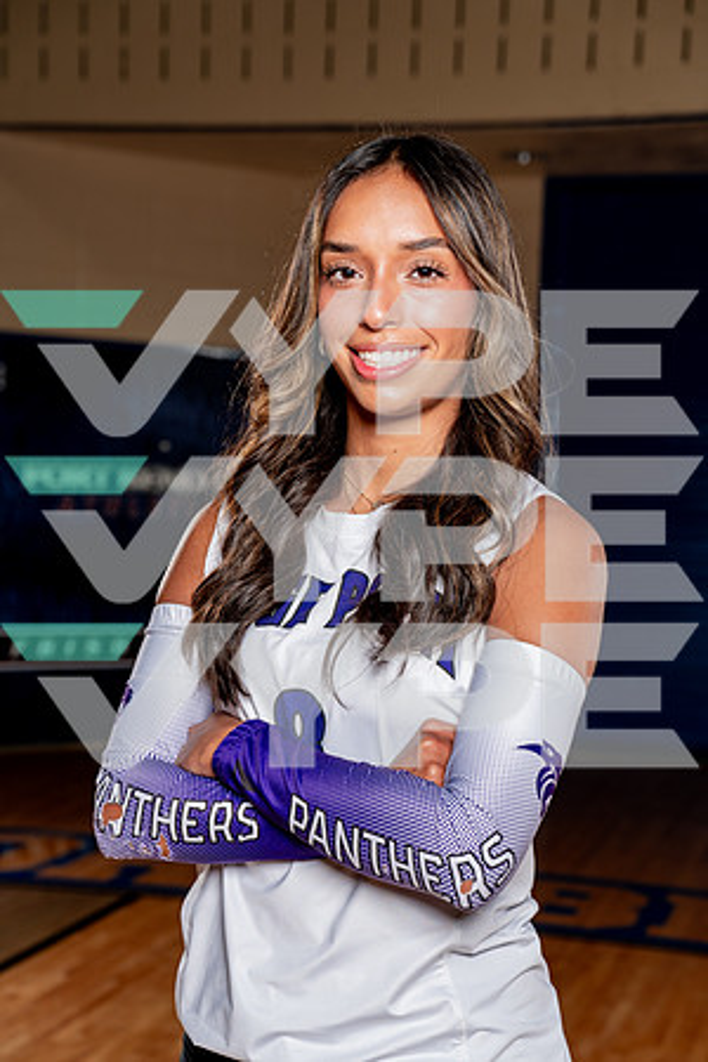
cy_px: 531
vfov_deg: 29.7
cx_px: 354
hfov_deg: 20.0
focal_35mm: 68
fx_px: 2006
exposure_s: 1/250
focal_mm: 68
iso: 200
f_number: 5.6
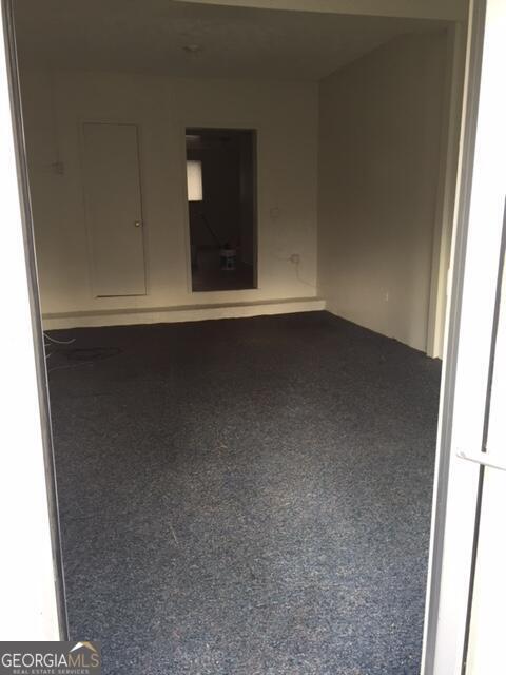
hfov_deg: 48.2
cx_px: 253
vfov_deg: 61.7
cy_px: 338
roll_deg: +1.1
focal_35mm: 29
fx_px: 565
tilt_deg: -13.1
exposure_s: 1/30
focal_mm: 4.15
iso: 32
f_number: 2.2
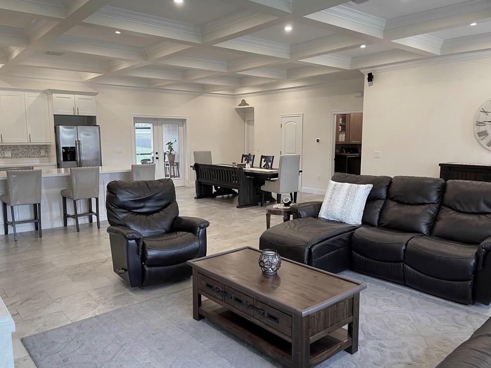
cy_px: 186
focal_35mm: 27
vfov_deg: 51.4
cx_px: 239
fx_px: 383
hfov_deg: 65.3
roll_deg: +0.9
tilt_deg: -7.9
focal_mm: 5.1
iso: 125
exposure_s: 1/60
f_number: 1.6
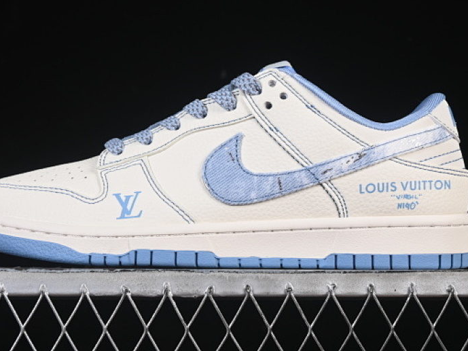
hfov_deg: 17.4
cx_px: 234
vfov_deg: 13.1
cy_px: 118
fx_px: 1528
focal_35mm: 113
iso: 160
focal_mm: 50
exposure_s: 1/80
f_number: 8
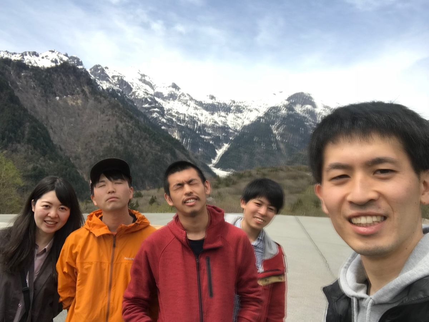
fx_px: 397
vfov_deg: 44.2
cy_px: 161
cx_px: 214
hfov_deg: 56.8
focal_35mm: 32
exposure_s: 1/861
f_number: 2.2
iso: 25
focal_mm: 2.87
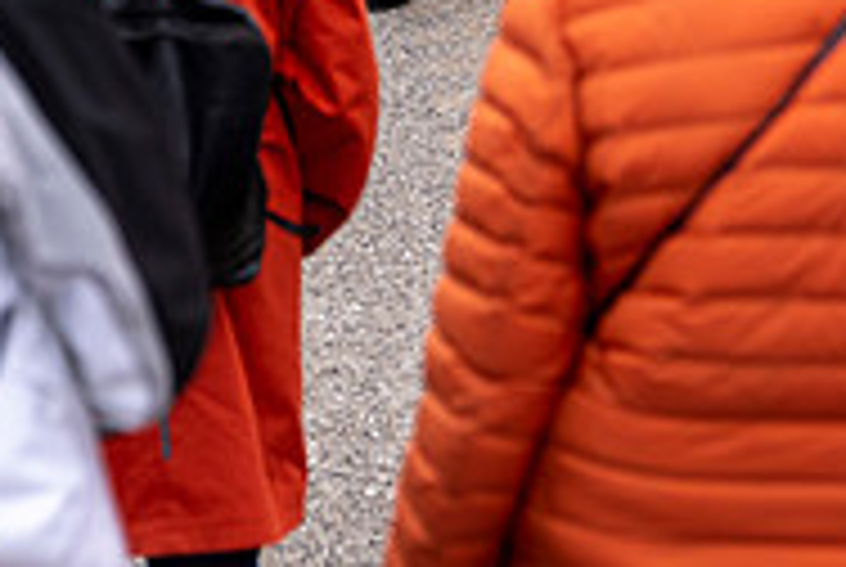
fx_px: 3907
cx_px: 198
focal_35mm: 166
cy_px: -200
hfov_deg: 12.3
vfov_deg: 8.2
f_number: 2.8
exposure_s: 1/800
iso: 200
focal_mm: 51
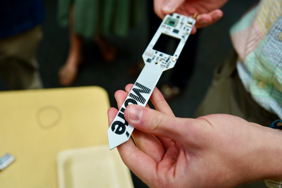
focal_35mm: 33
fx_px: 259
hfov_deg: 57.2
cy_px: 94
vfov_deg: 40.0
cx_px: 141
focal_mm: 33
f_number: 4
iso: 1000
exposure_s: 1/60
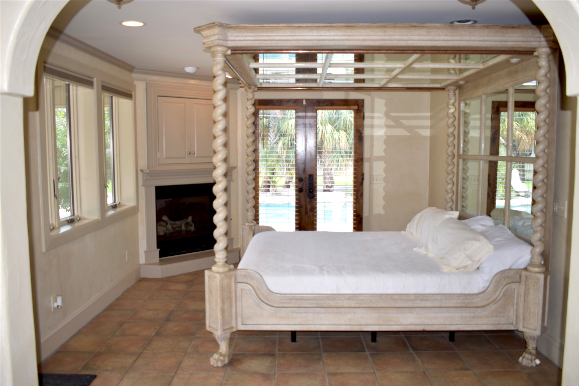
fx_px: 507
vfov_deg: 41.7
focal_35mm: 32
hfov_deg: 59.5
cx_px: 290
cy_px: 193
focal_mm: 21
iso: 100
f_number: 3.8
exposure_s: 1/100
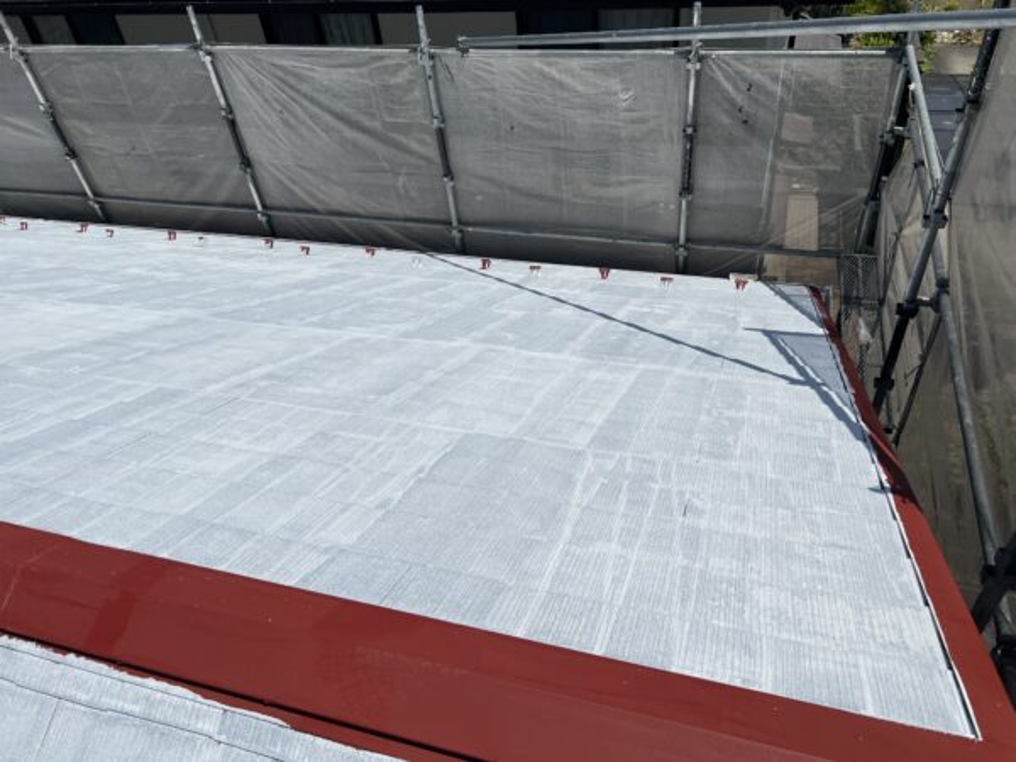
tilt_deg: -41.6
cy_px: 381
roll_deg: +8.2
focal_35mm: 26
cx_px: 508
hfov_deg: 67.3
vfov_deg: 53.1
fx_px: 763
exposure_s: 1/16393
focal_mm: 5.7
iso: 50
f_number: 1.5
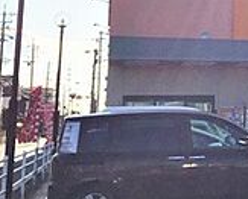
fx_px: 765
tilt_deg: +11.2
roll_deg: +0.5
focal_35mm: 104
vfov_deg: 14.6
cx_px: 431
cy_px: -2
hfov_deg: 16.0
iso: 32
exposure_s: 1/4950
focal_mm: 4.15
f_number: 2.2
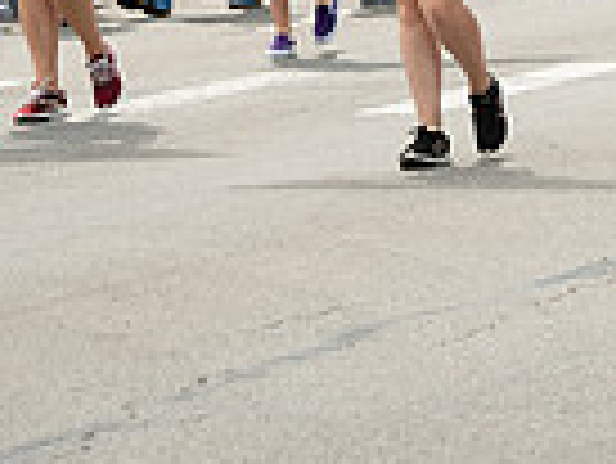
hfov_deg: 6.1
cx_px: 364
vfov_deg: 4.5
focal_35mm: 325
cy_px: -277
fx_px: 5789
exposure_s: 1/800
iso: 250
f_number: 6.3
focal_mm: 80
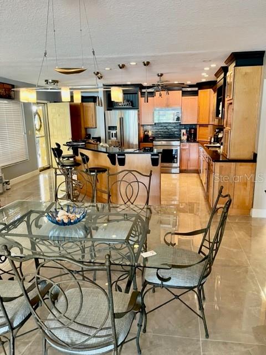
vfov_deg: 67.3
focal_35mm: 26
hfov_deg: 53.1
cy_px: 178
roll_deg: +0.5
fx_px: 266
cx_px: 133
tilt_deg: -11.7
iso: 320
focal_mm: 5.1
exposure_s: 1/60
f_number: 1.6
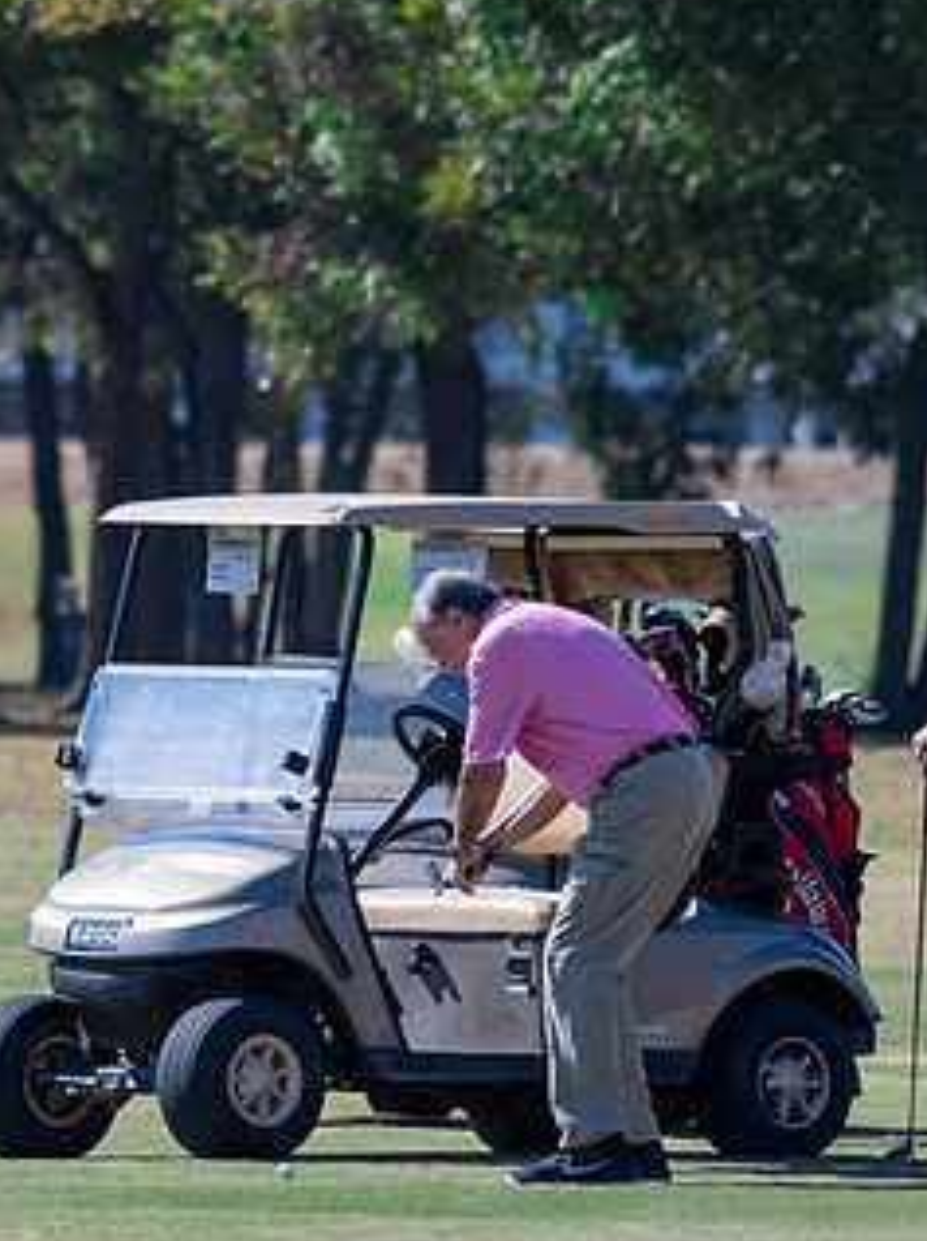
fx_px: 31199
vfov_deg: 2.3
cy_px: 699
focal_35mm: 872
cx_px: 532
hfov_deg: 1.7
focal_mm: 330
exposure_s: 1/1600
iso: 400
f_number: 5.6
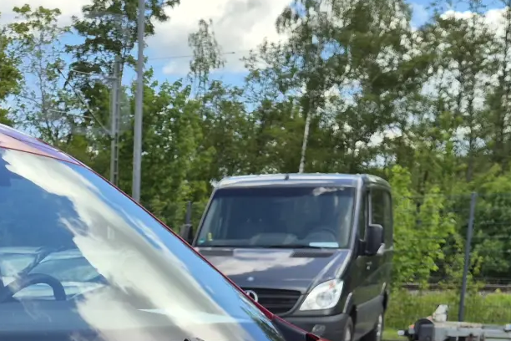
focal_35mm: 75
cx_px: 22
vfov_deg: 16.7
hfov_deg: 25.9
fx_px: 1065
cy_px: 492
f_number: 1.8
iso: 25
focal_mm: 5.4
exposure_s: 1/996
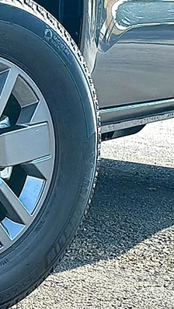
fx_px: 1336
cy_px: 146
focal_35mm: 163
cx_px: 64
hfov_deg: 7.4
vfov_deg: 13.2
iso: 80
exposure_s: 1/1701
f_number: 1.78
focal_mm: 6.86
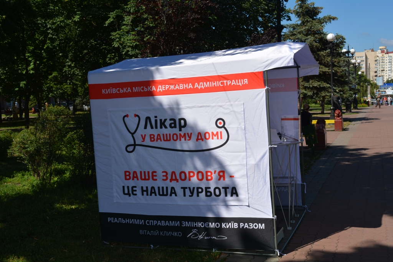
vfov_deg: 29.9
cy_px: 131
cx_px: 196
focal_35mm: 45
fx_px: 491
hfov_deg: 43.6
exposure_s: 1/200
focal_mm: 30
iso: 100
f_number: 13
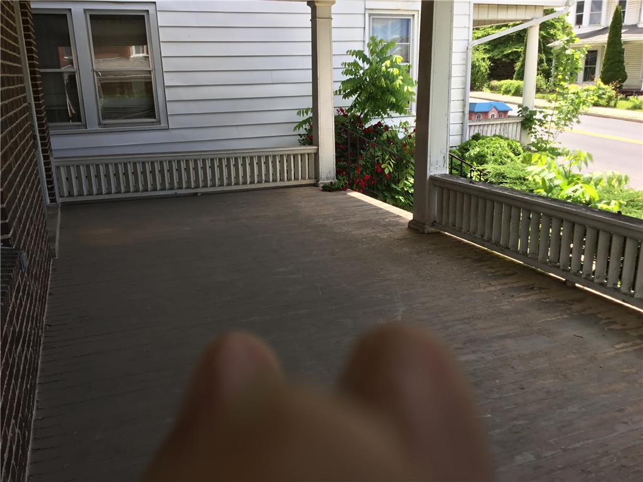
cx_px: 322
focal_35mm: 31
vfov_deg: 45.4
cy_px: 241
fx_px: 576
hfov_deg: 58.4
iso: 25
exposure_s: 1/281
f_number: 2.4
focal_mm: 3.3
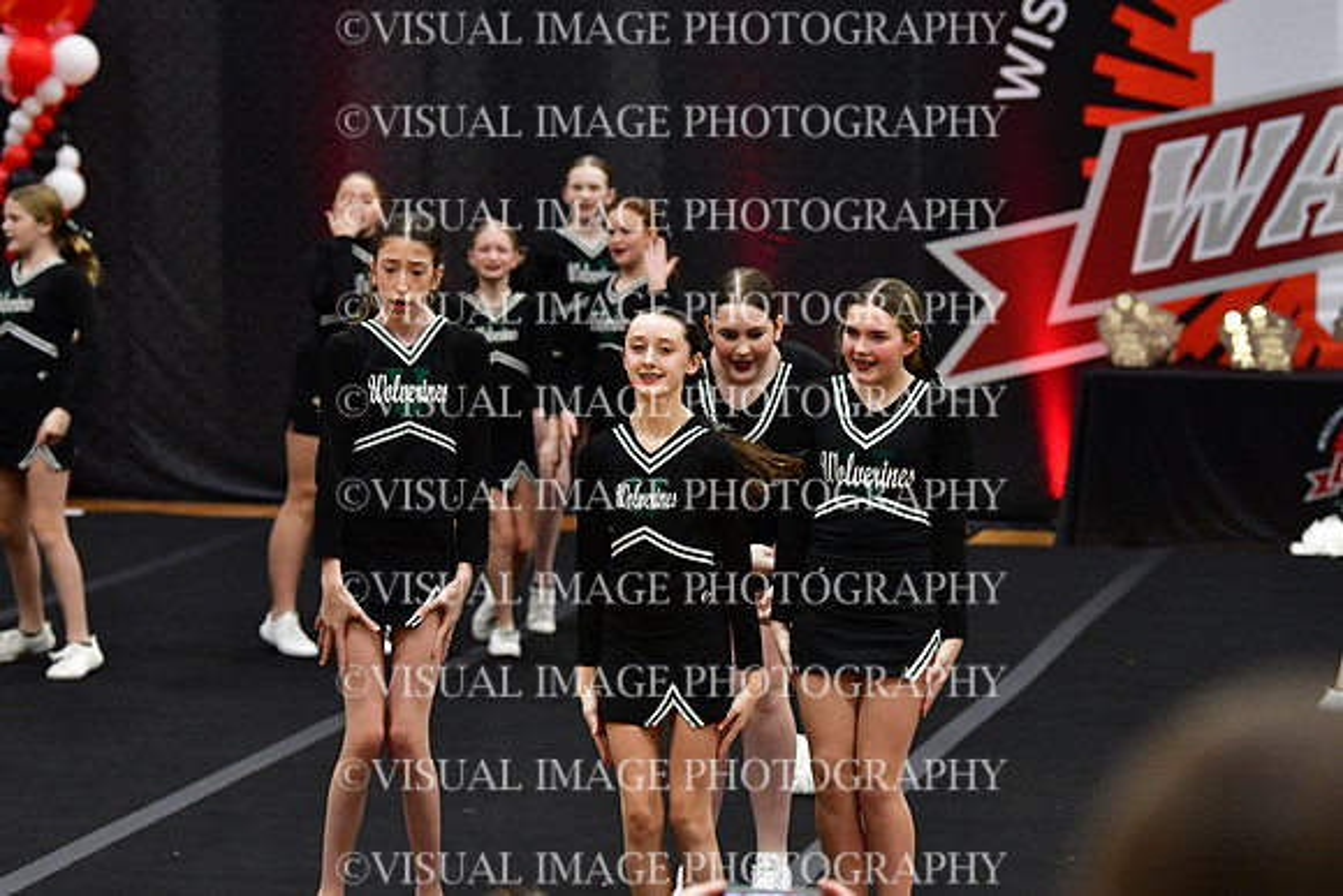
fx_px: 6157
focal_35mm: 165
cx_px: 672
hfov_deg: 12.4
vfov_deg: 8.3
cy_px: 448
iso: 4000
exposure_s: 1/500
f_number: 3.5
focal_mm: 110
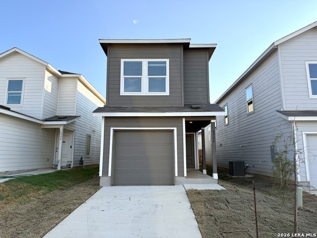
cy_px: 119
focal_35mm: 24
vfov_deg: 56.8
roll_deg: +0.6
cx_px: 158
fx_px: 220
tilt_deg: +8.8
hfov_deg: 71.6
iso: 100
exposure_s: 1/2611
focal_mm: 6.76
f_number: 1.78
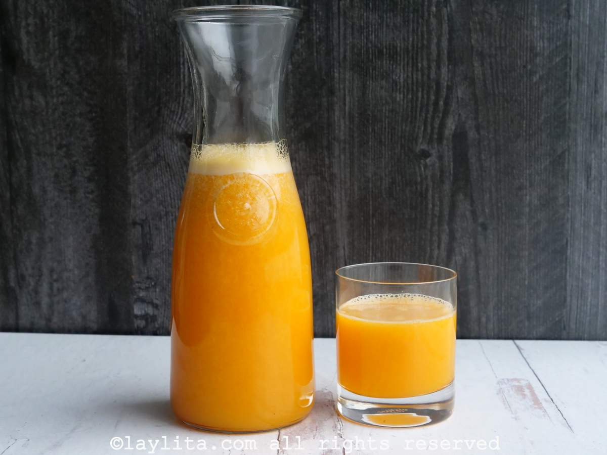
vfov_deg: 25.2
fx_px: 1017
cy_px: 228
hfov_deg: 33.2
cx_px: 304
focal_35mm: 58
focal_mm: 29
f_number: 8
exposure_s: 1/60
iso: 2500
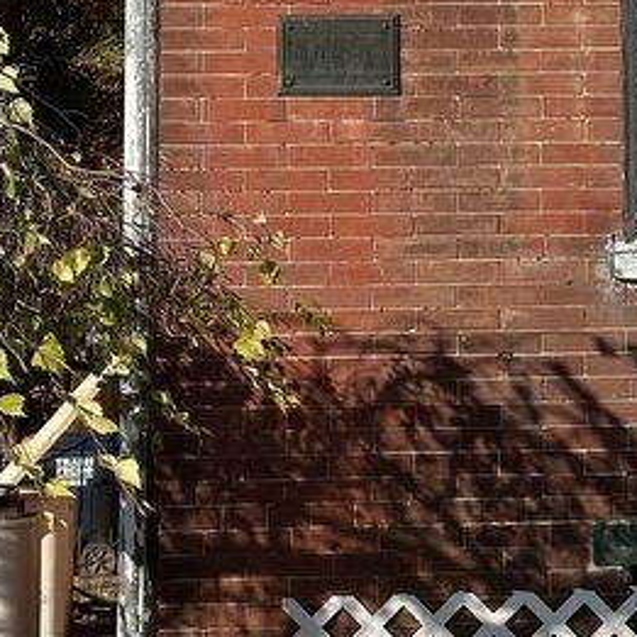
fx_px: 2707
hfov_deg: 13.2
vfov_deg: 13.3
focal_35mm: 130
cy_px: 81
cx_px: 691
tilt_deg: +6.2
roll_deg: +0.3
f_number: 1.78
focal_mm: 6.86
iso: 64
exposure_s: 1/4566
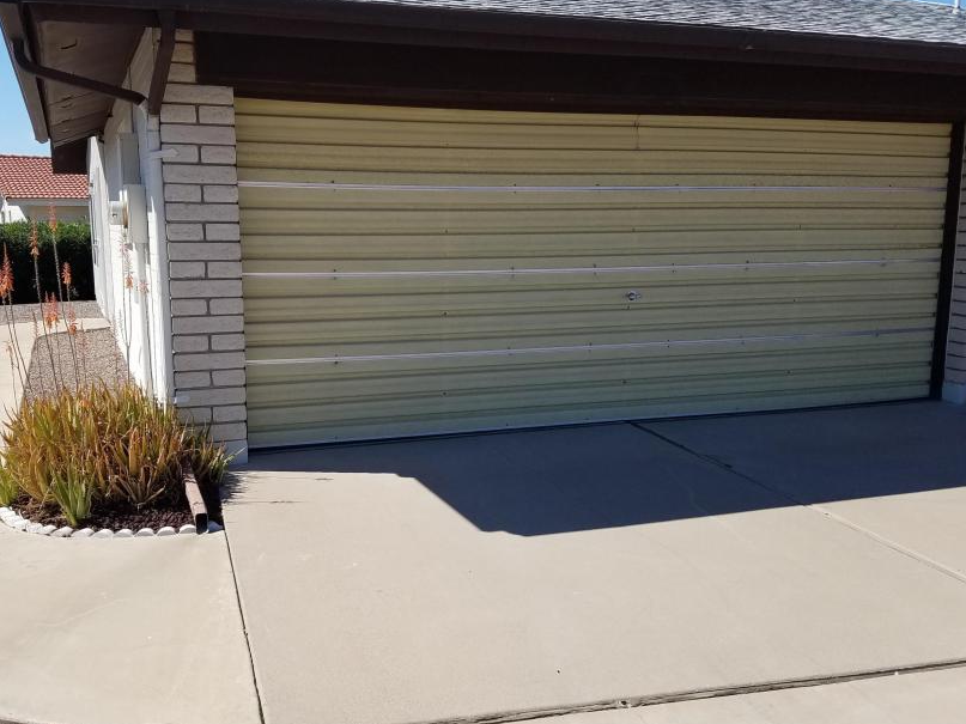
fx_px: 921
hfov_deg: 55.2
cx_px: 420
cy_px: 340
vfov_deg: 42.9
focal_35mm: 33
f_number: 1.7
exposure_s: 1/2656
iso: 50
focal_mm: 4.2
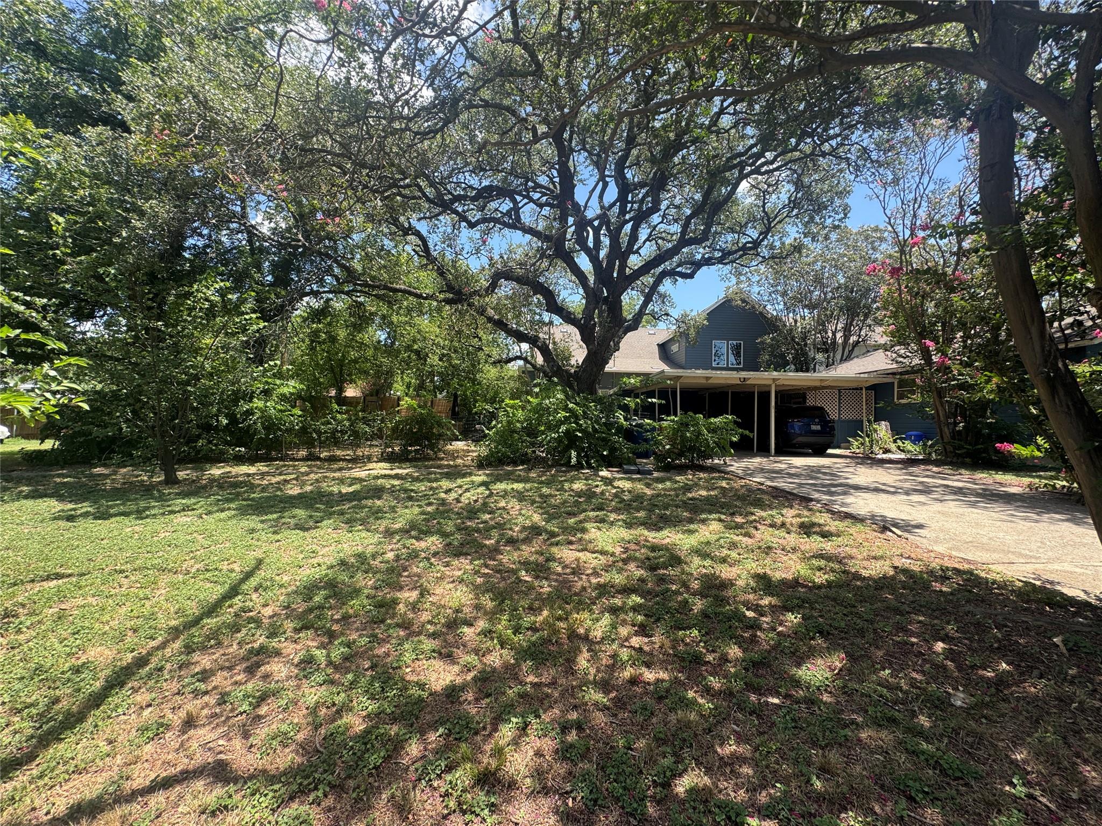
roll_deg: -2.0
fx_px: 446
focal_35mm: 14
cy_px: 413
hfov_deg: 102.1
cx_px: 551
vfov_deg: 85.7
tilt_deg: +1.0
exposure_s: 1/425
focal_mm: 2.22
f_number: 2.2
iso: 40
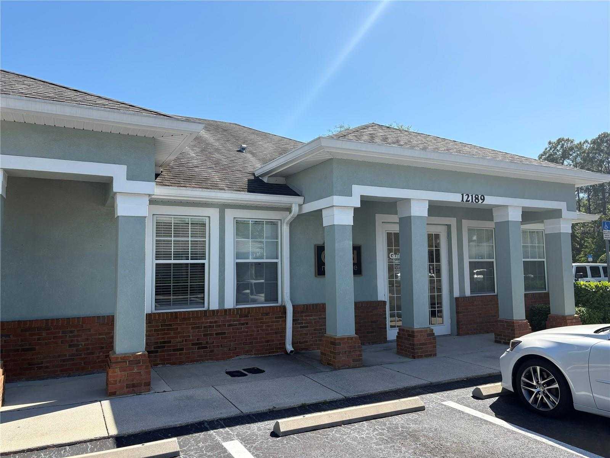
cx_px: 305
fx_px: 458
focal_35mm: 26
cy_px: 229
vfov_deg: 53.1
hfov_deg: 67.3
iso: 50
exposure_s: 1/2639
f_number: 1.6
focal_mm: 5.96
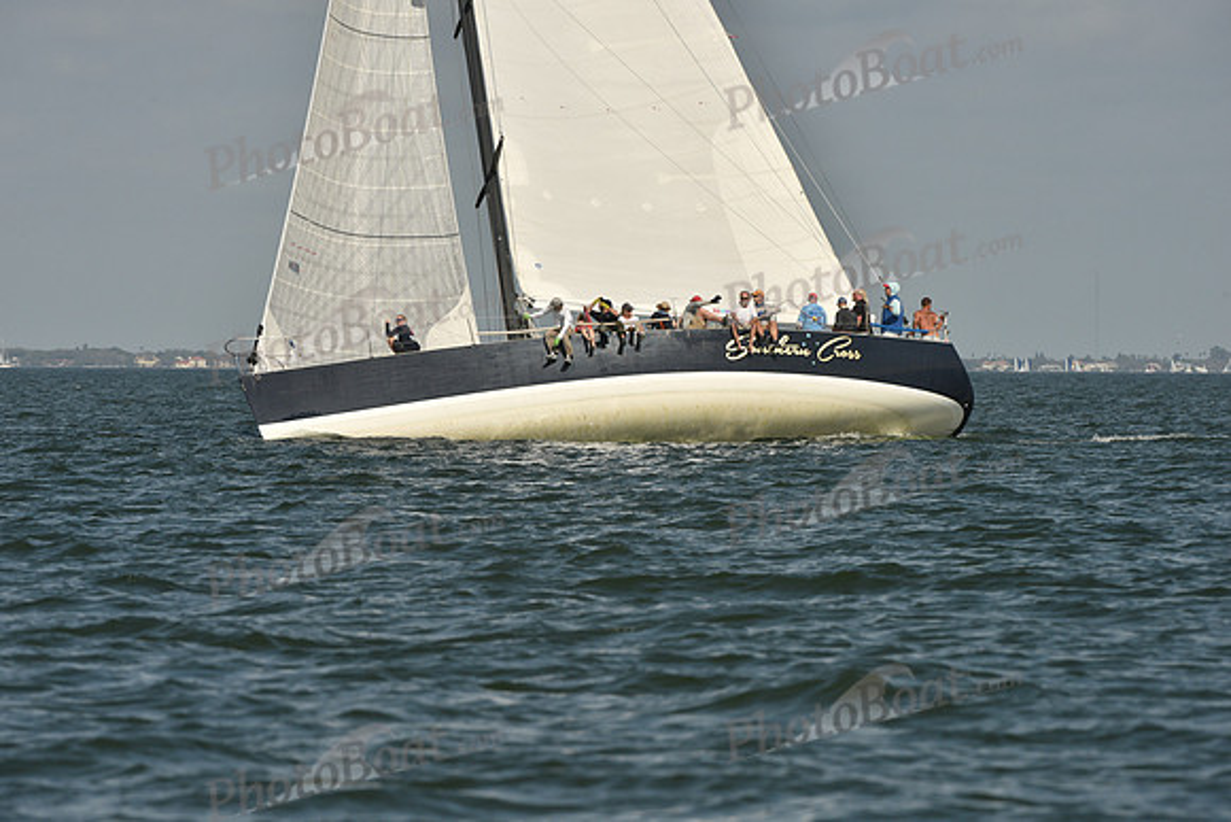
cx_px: 616
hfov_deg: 5.2
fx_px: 13680
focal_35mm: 400
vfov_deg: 3.4
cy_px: 411
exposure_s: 1/1250
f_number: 11
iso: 400
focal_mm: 400
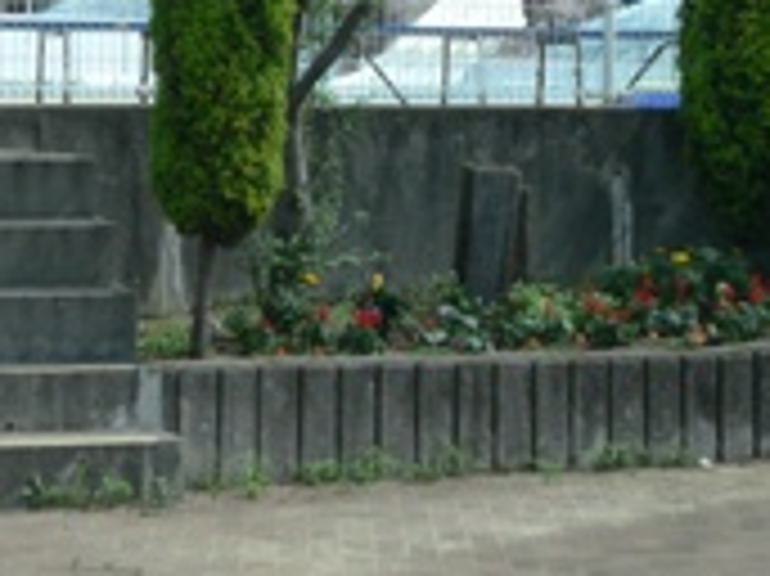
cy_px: 61
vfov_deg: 9.5
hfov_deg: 12.7
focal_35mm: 155
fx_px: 3445
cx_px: 432
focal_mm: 12.3
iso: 80
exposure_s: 1/160
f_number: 8.5
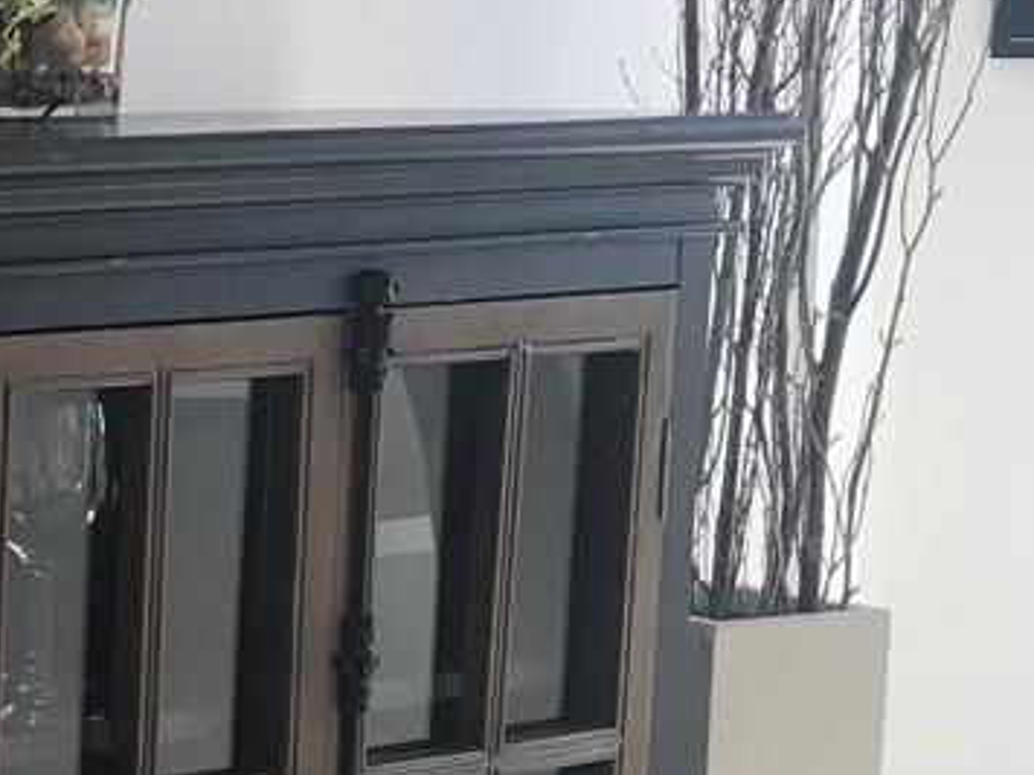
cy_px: 604
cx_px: -662
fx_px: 3764
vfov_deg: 11.7
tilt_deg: -8.3
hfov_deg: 14.3
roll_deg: +0.1
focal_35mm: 126
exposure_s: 1/120
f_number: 1.8
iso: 25
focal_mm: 3.99
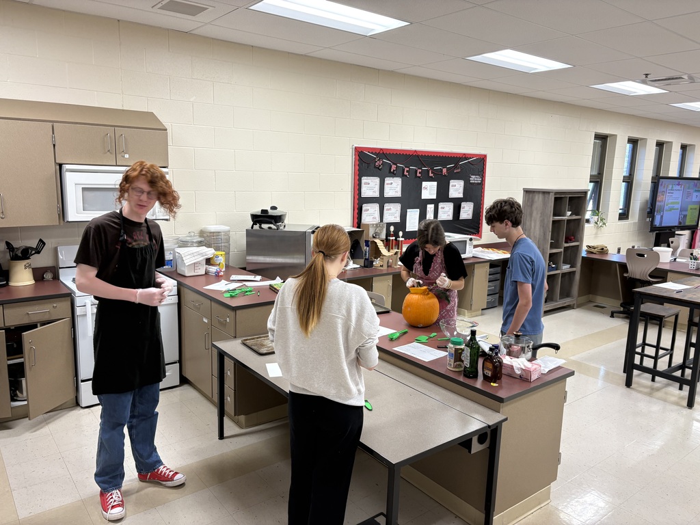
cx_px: 350
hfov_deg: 67.3
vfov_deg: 53.1
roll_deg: -1.6
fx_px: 526
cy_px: 262
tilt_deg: -10.6
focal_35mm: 26
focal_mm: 5.96
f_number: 1.6
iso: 100
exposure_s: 1/60
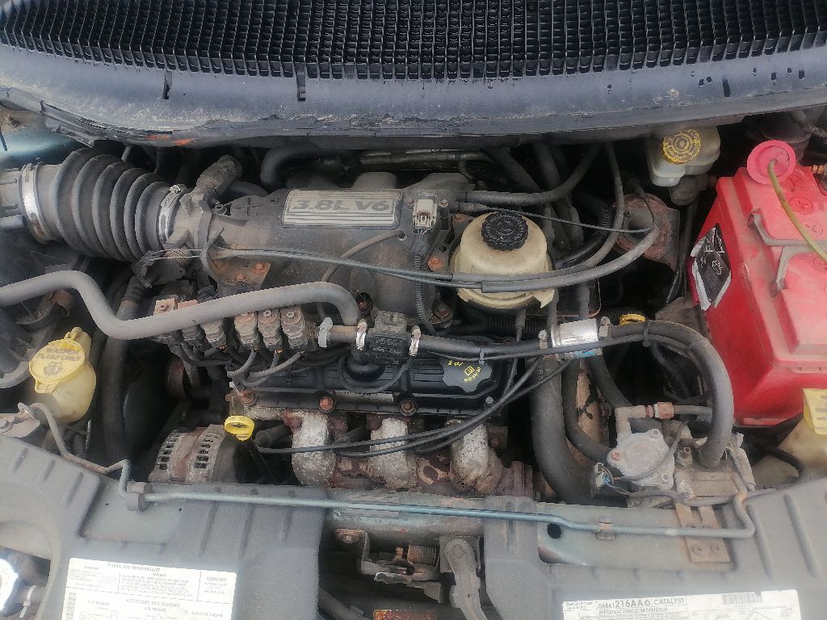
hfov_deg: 67.3
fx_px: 621
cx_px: 414
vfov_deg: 53.1
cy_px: 310
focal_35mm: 26
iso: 50
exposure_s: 1/329
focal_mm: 4.25
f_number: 1.8
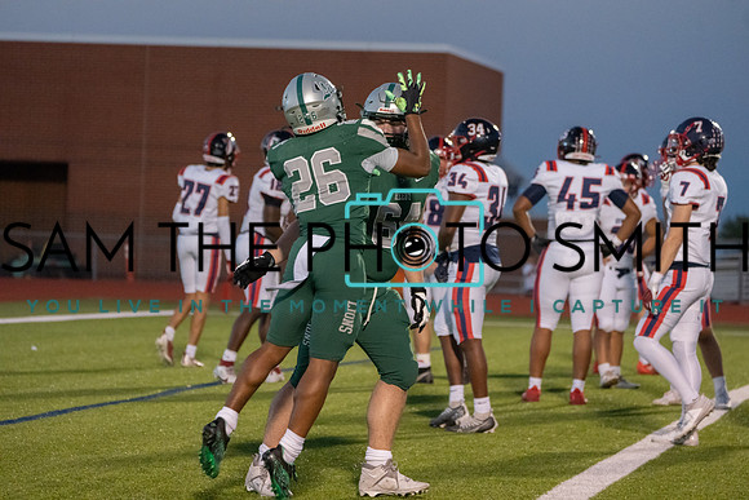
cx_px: 374
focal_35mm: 181
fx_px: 3767
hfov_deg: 11.4
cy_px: 250
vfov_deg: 7.6
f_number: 5.6
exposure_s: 1/640
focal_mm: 181
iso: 10000
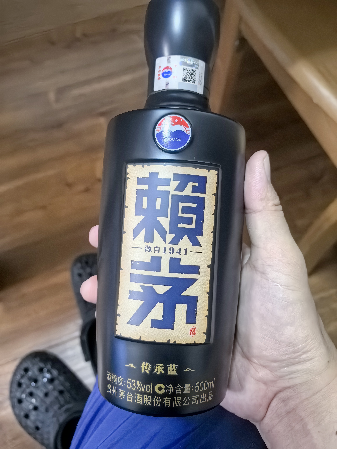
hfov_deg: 51.4
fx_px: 350
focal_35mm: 27
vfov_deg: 65.3
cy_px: 224
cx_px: 168
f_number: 2
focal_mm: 5.75
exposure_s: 1/100
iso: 2000
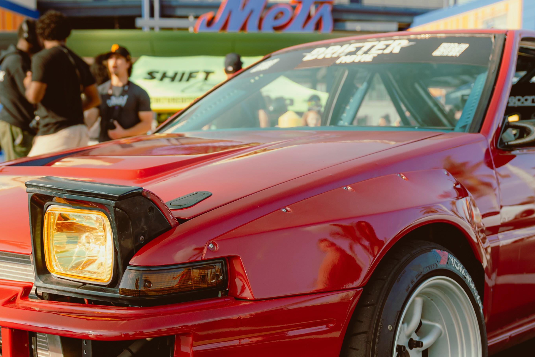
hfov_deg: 34.5
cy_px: 278
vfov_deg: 23.1
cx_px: 255
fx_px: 862
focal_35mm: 58
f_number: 2.8
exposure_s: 1/200
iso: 80
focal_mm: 26
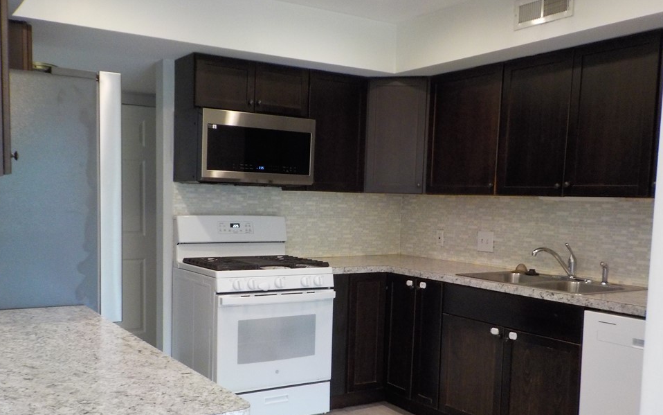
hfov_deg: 56.7
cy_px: 259
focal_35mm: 34
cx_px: 311
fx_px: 614
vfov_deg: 37.1
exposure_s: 1/30
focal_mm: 4.1
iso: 360
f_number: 3.3
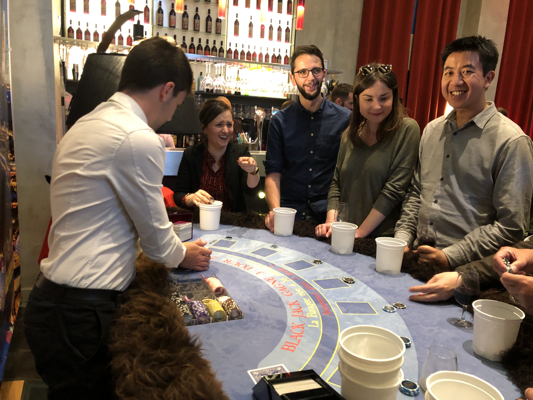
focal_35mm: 28
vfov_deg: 49.7
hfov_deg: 63.4
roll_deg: -3.7
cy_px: 200
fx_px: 431
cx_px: 266
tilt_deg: -10.1
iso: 80
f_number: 1.8
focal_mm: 4
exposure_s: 1/8
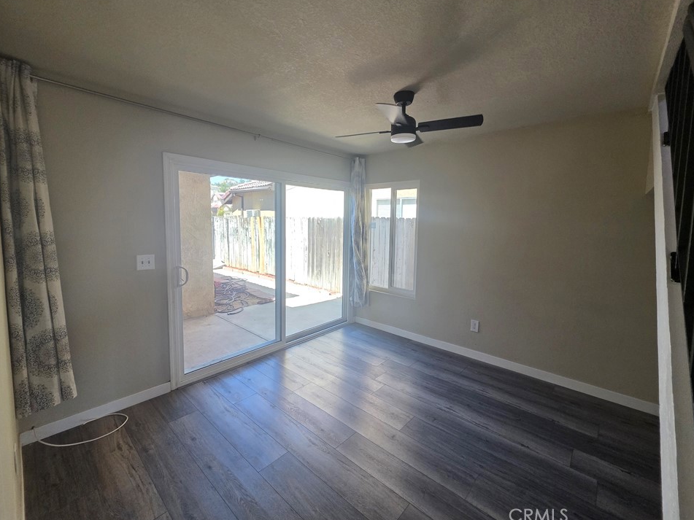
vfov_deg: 85.6
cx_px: 343
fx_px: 281
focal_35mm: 14
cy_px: 246
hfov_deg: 102.1
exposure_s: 1/359
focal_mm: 2.2
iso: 320
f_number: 1.9
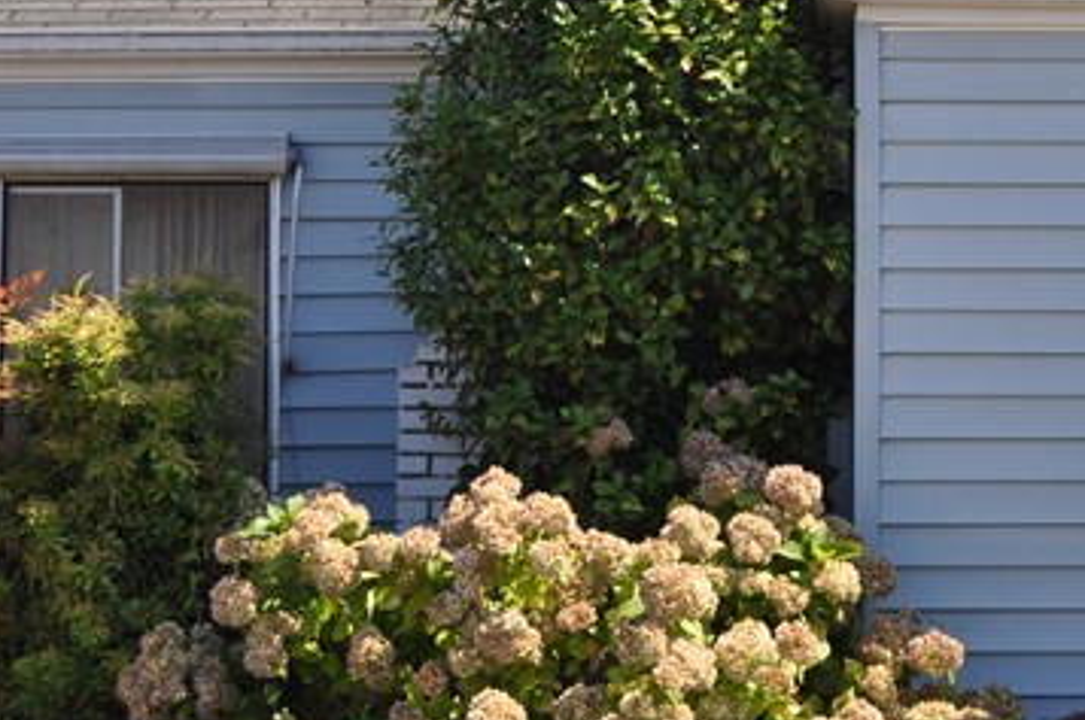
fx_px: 3582
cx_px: 1094
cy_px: 201
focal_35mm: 119
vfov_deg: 11.5
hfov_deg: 16.8
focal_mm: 26
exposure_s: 1/1250
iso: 400
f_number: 4.5
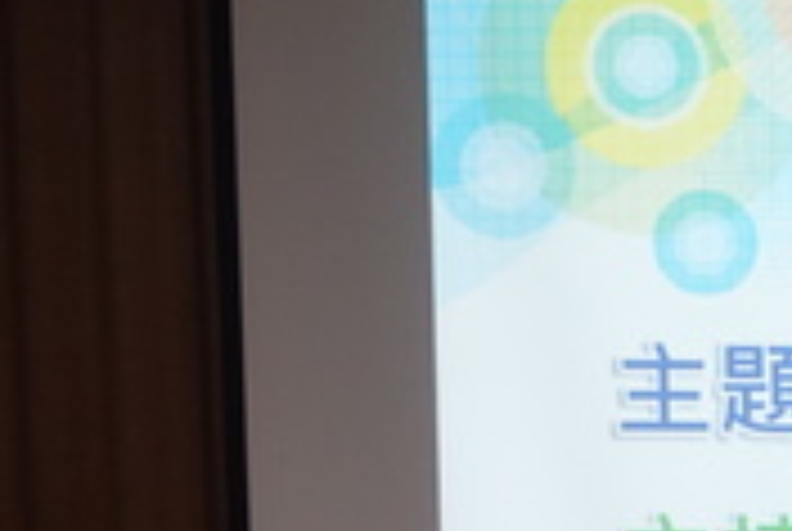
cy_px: 1019
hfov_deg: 14.2
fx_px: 2711
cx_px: 1539
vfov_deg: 10.4
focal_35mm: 123
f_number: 2.5
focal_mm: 11.45
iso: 320
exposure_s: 1/40
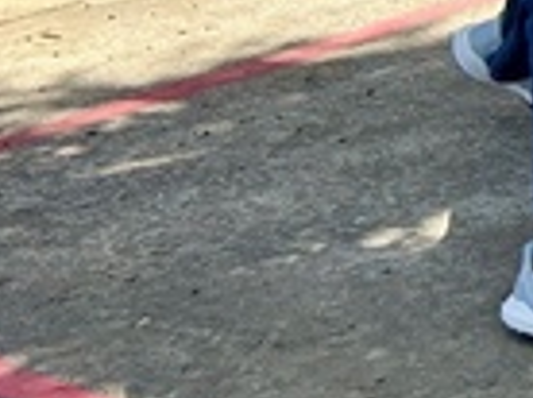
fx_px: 2967
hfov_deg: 7.9
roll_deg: +1.7
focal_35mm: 193
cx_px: 1885
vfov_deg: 7.5
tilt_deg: -12.6
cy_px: -251
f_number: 1.5
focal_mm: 5.7
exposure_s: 1/859
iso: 50
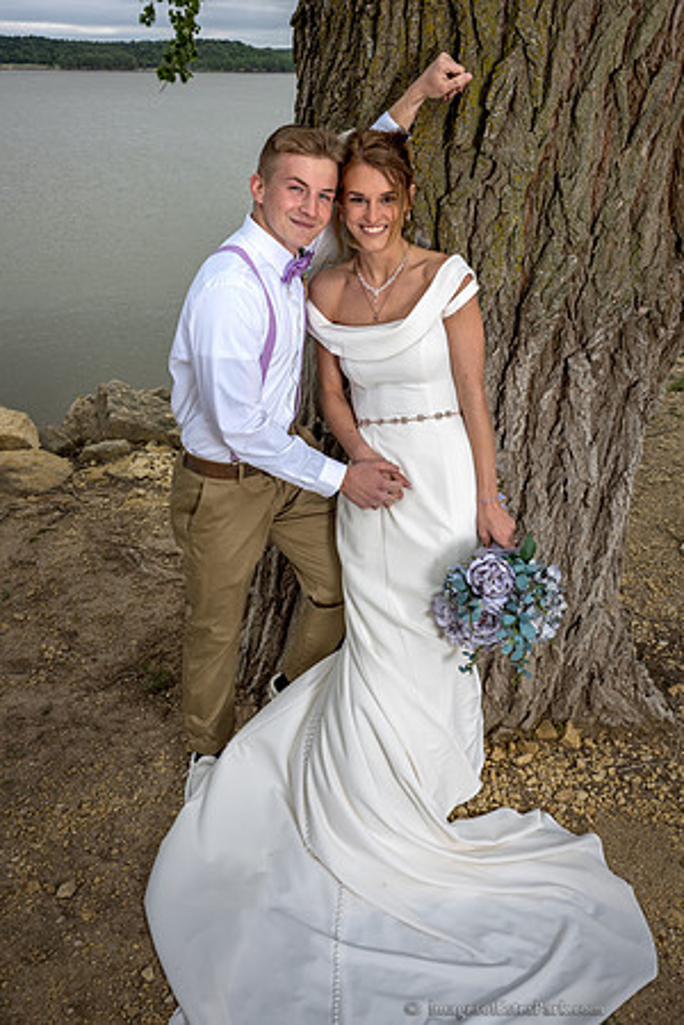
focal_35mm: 30
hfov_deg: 43.6
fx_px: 855
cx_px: 342
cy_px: 512
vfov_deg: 61.9
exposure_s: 1/200
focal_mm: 30
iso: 100
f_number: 8
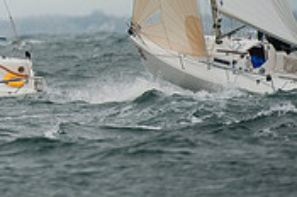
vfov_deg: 1.0
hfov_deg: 1.6
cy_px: -95
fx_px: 10919
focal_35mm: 1326
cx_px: -131
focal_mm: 400
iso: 500
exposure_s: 1/1600
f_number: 4
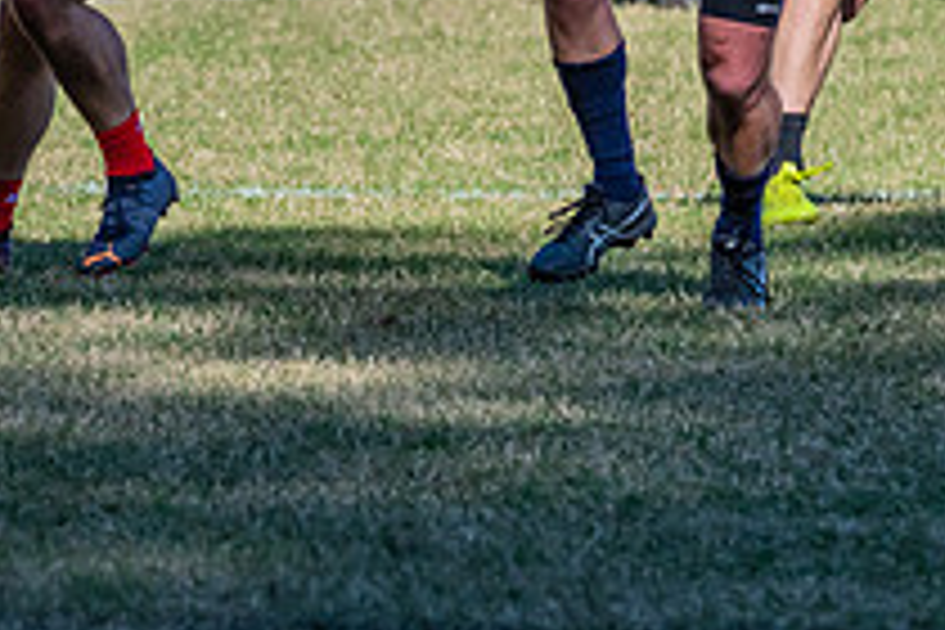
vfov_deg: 1.8
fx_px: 20263
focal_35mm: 772
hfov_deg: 2.7
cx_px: -19
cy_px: -42
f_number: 8
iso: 800
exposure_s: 1/1600
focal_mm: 250
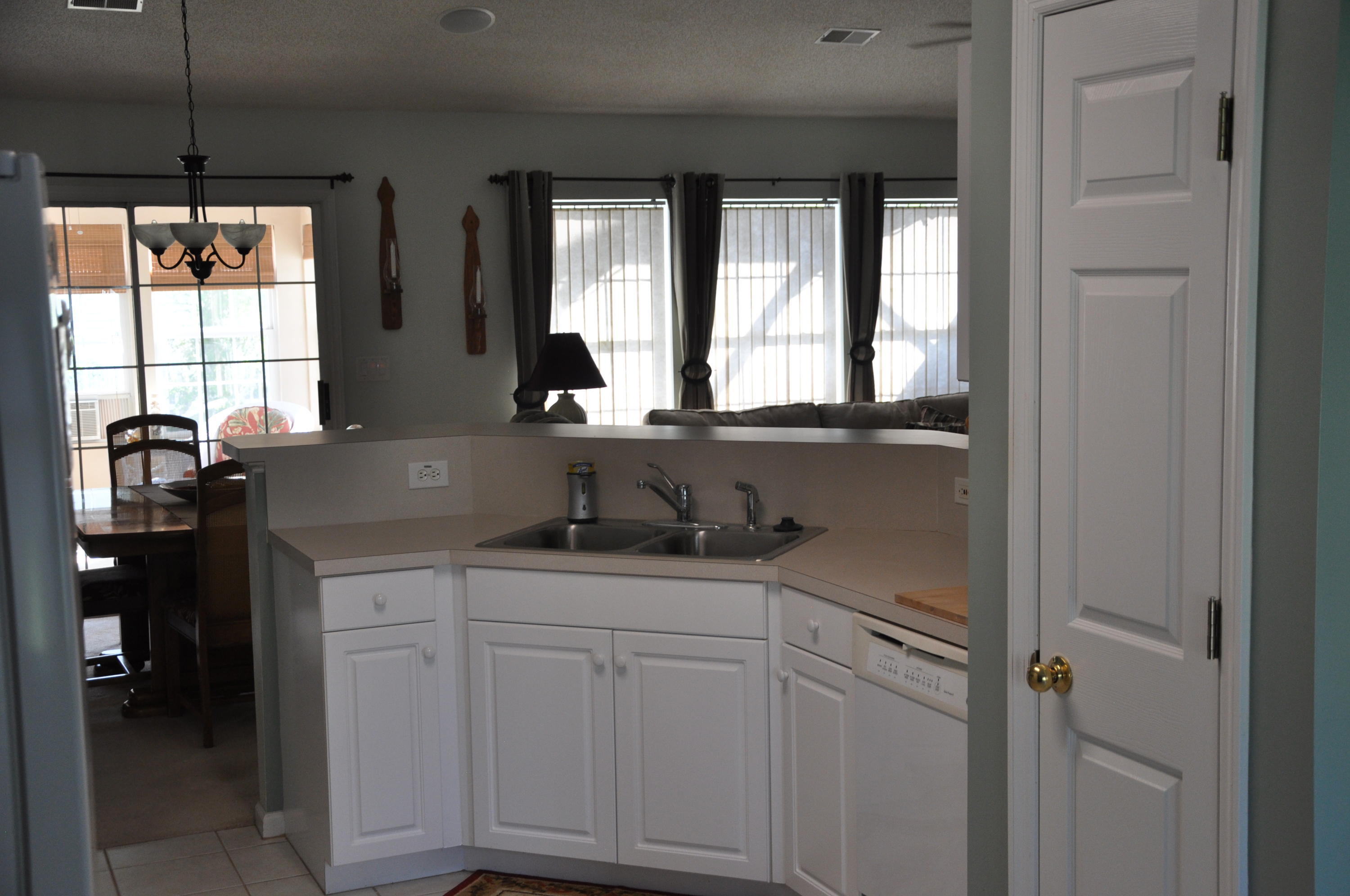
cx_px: 675
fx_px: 1798
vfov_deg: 28.0
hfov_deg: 41.2
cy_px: 448
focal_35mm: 48
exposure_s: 1/60
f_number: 4.2
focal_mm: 32
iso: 400
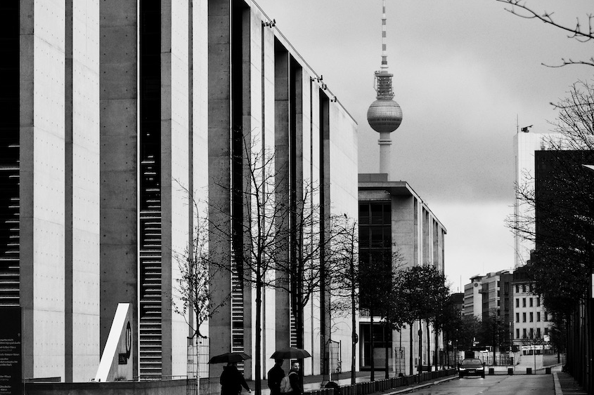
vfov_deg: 8.6
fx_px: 2635
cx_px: 259
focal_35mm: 160
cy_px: 160
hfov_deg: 12.9
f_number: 4.5
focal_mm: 75
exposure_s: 1/640
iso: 200
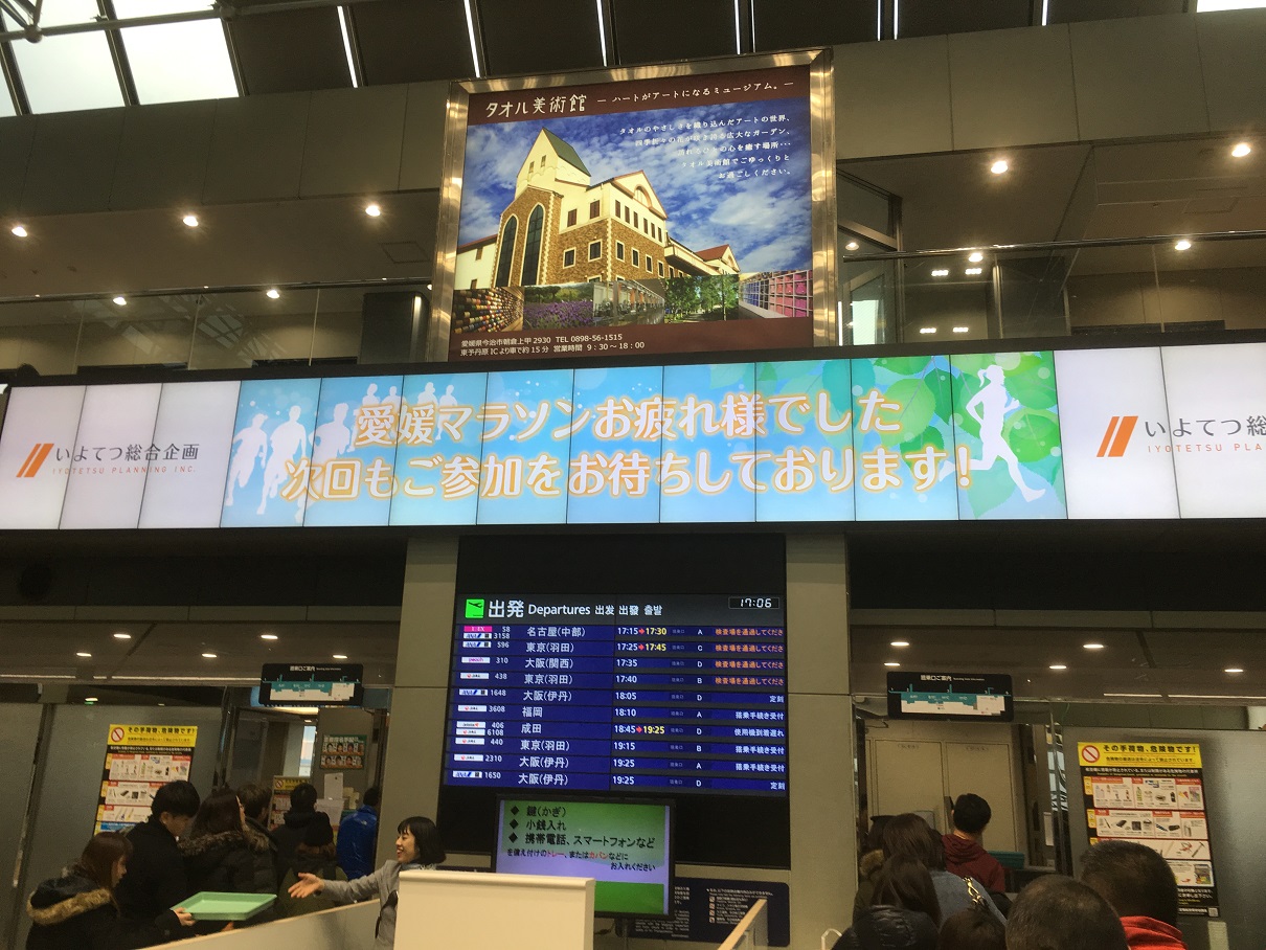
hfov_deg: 61.6
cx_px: 633
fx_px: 1061
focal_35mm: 29
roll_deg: -1.0
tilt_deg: +15.7
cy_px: 475
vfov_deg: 48.2
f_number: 2.2
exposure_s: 1/120
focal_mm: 4.15
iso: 32
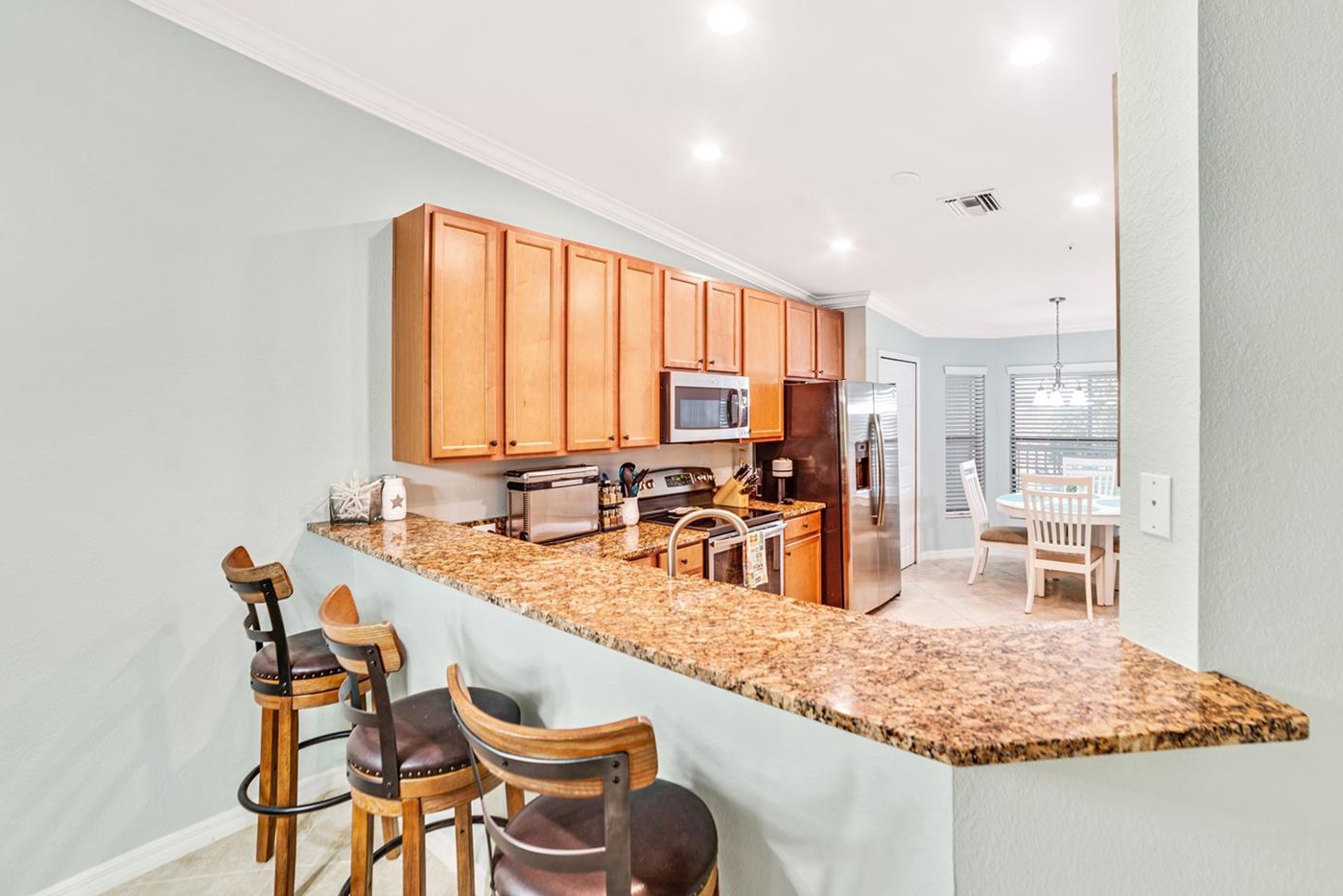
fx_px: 597
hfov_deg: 96.5
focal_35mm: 16
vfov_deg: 73.7
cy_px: 427
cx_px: 733
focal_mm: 14
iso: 160
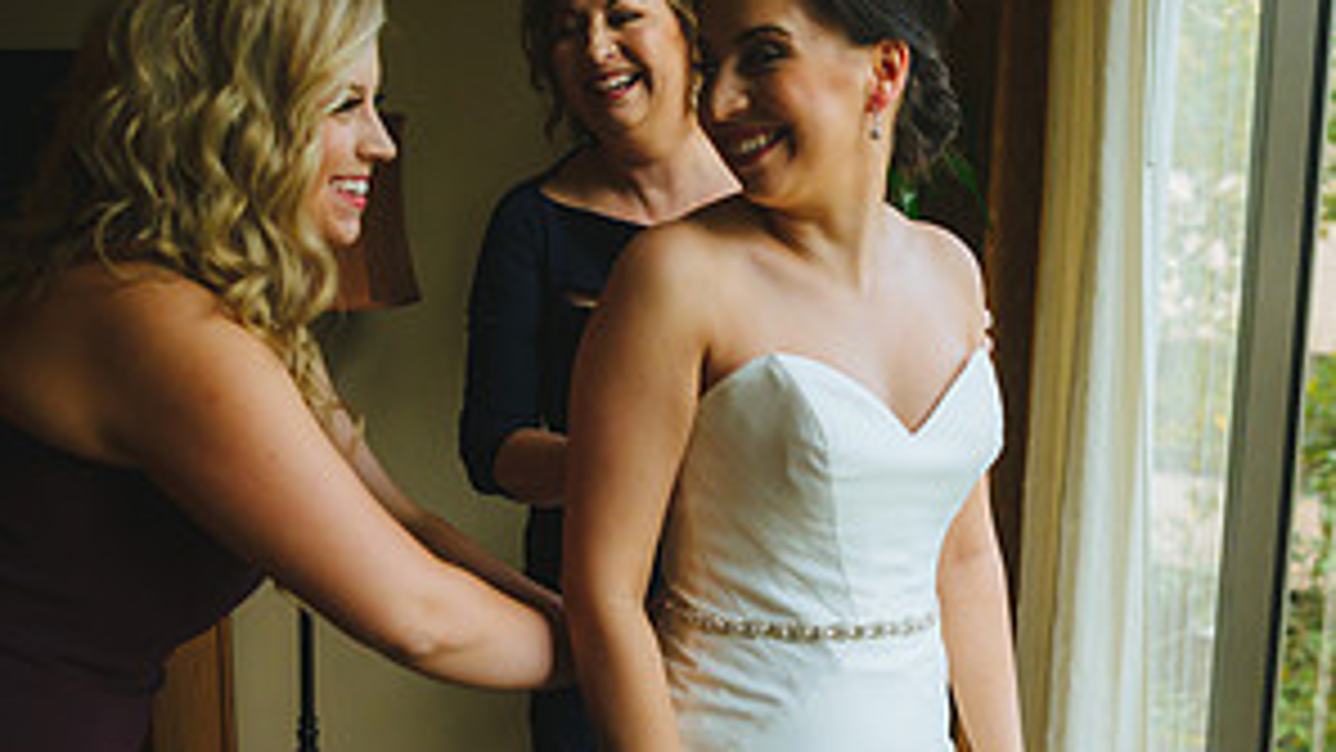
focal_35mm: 46
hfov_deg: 44.6
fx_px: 1629
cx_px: 668
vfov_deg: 25.9
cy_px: 450
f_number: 2.8
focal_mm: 29
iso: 4000
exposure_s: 1/320
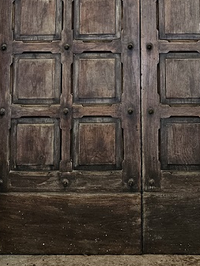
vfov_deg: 19.5
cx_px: 139
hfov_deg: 16.9
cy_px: -139
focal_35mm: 87
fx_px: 670
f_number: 1.8
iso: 125
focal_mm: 5.4
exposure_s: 1/100
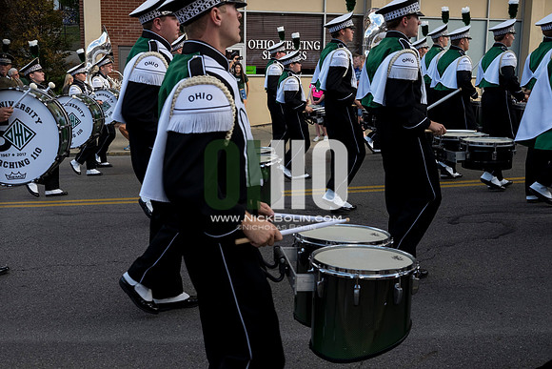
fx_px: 629
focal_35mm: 41
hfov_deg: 47.4
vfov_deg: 32.6
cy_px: 184
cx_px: 276
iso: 400
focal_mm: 27
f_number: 7.1
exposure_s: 1/320
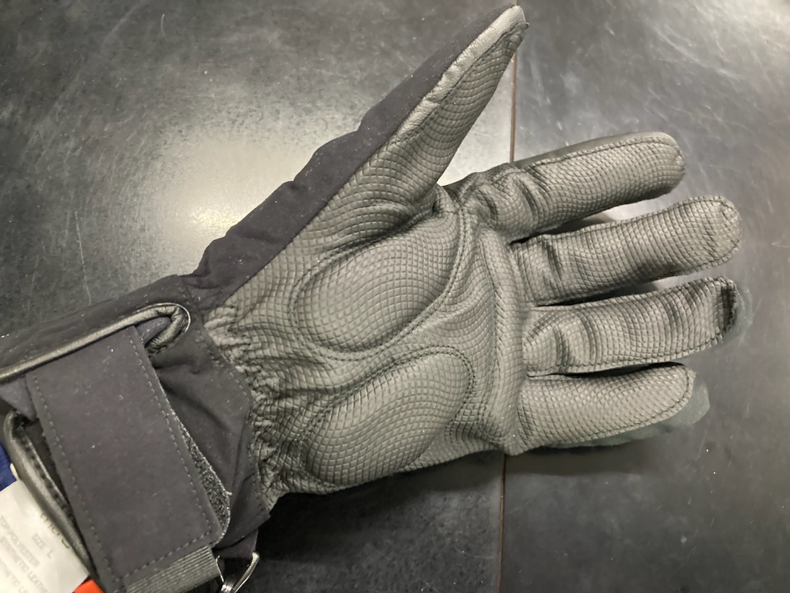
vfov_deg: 49.7
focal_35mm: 28
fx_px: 639
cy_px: 296
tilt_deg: -67.3
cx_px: 395
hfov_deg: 63.4
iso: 500
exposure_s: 1/25
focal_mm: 3.99
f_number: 1.8
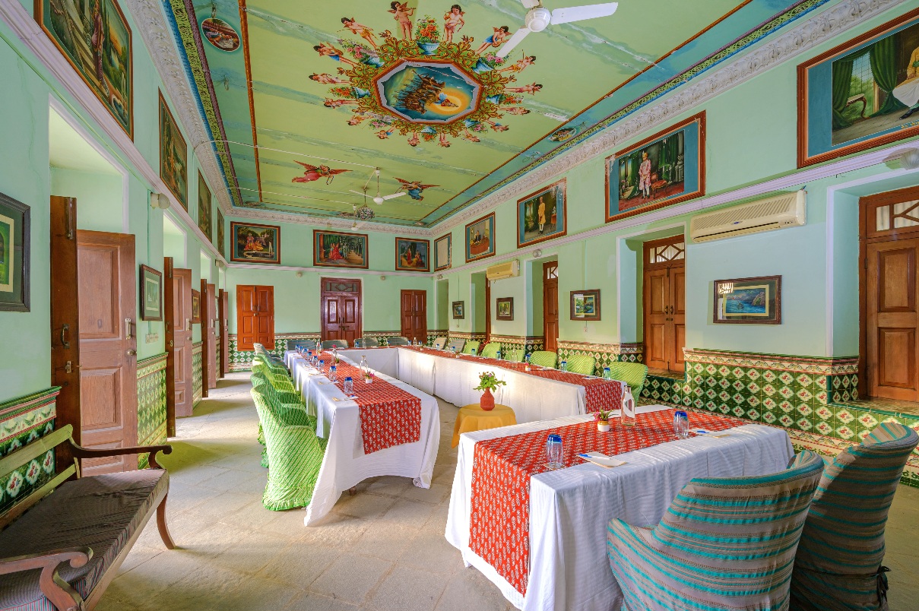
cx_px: 460
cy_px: 306
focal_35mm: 14
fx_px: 357
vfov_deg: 81.1
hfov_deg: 104.3
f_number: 11
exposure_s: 1/2.5
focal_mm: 14
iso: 320
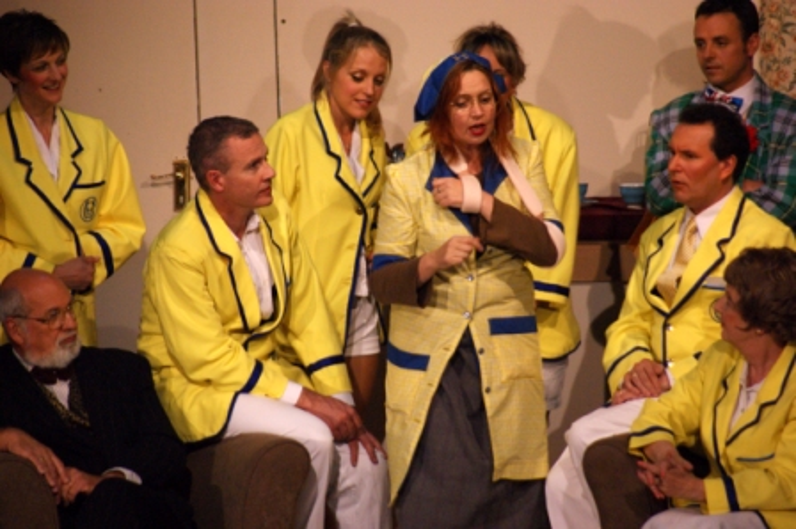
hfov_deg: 6.0
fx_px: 7623
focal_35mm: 345
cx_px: 398
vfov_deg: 4.0
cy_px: 264
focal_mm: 230
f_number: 5.6
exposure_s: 1/100
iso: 800
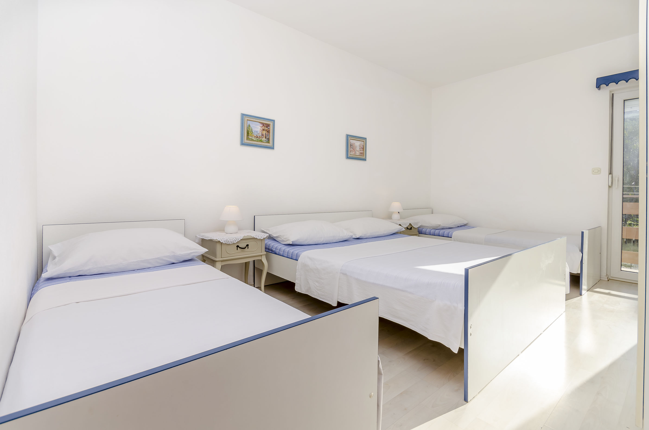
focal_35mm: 16
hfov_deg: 95.1
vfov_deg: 71.8
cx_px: 324
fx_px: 297
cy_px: 215
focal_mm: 11
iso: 100
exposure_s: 1/160
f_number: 9
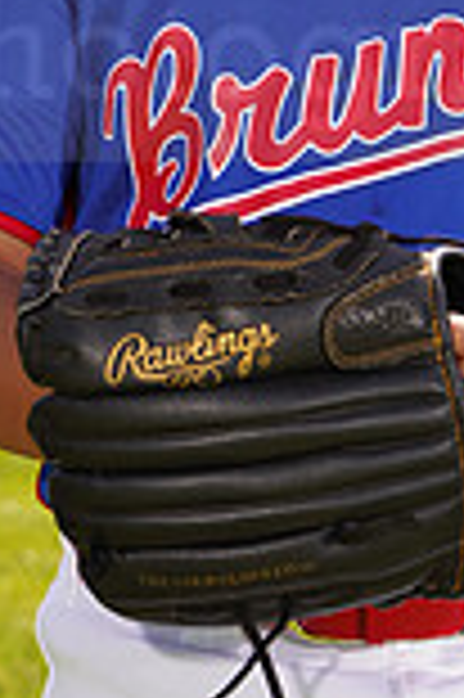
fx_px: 7246
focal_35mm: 374
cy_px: 18
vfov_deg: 5.5
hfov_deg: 3.7
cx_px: 205
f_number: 9
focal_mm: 100
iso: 100
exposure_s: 1/160
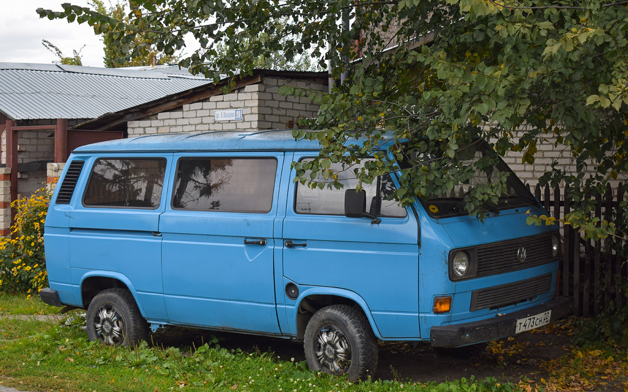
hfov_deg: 33.0
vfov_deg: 21.0
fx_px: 1061
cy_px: 195
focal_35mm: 62
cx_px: 310
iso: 200
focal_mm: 40
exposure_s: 1/250
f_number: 5.6
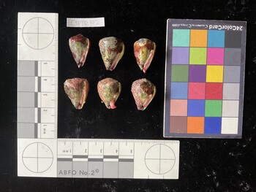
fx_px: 215
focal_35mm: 29
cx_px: 128
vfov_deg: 48.3
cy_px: 96
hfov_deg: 61.6
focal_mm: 3
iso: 125
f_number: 1.8
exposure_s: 1/60
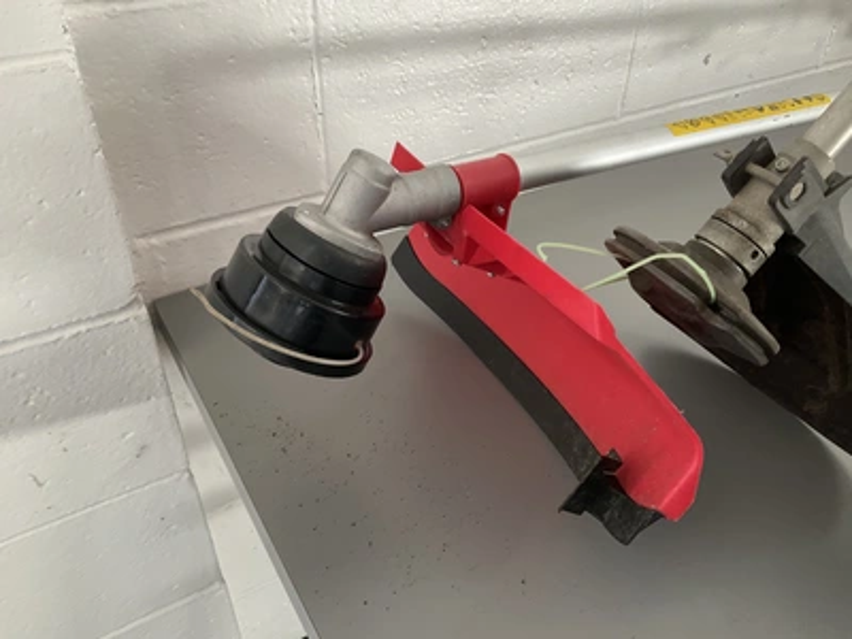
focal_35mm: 29
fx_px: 714
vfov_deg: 48.2
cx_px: 426
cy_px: 320
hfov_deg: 61.7
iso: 160
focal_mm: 3
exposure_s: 1/60
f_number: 1.8
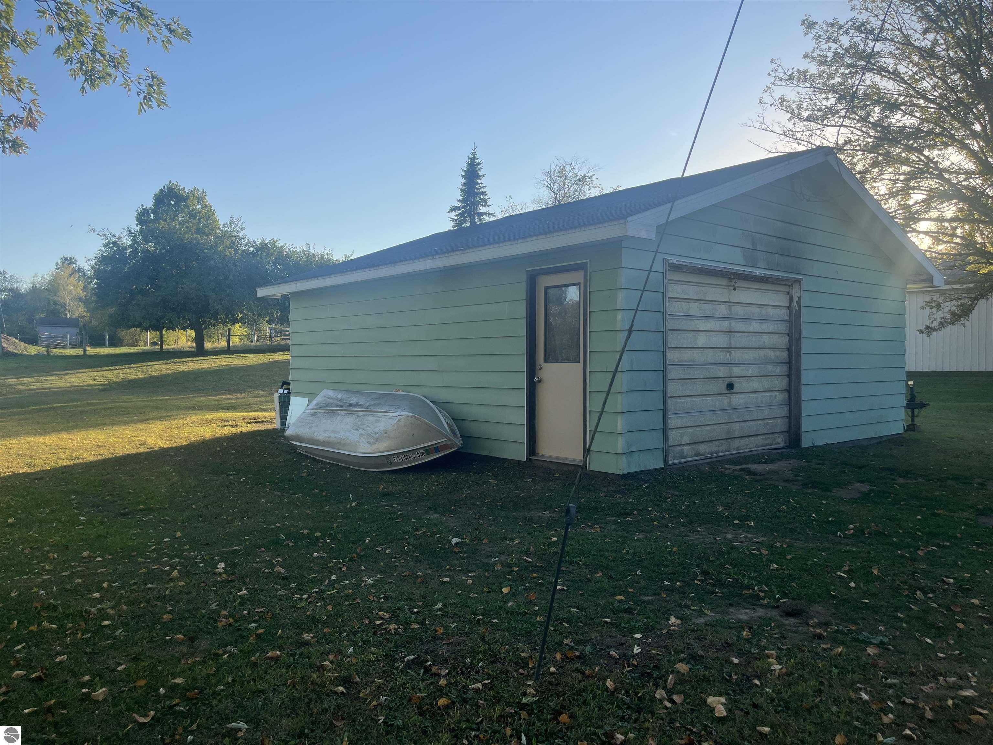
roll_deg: -0.2
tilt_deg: -0.4
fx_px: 746
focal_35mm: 26
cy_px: 372
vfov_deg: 53.1
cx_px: 496
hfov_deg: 67.3
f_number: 1.6
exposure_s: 1/1458
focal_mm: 5.1
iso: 50
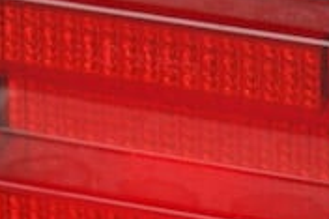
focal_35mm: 546
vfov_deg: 2.5
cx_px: 84
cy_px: -399
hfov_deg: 3.8
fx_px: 4985
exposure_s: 1/80
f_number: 4
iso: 400
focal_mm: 75
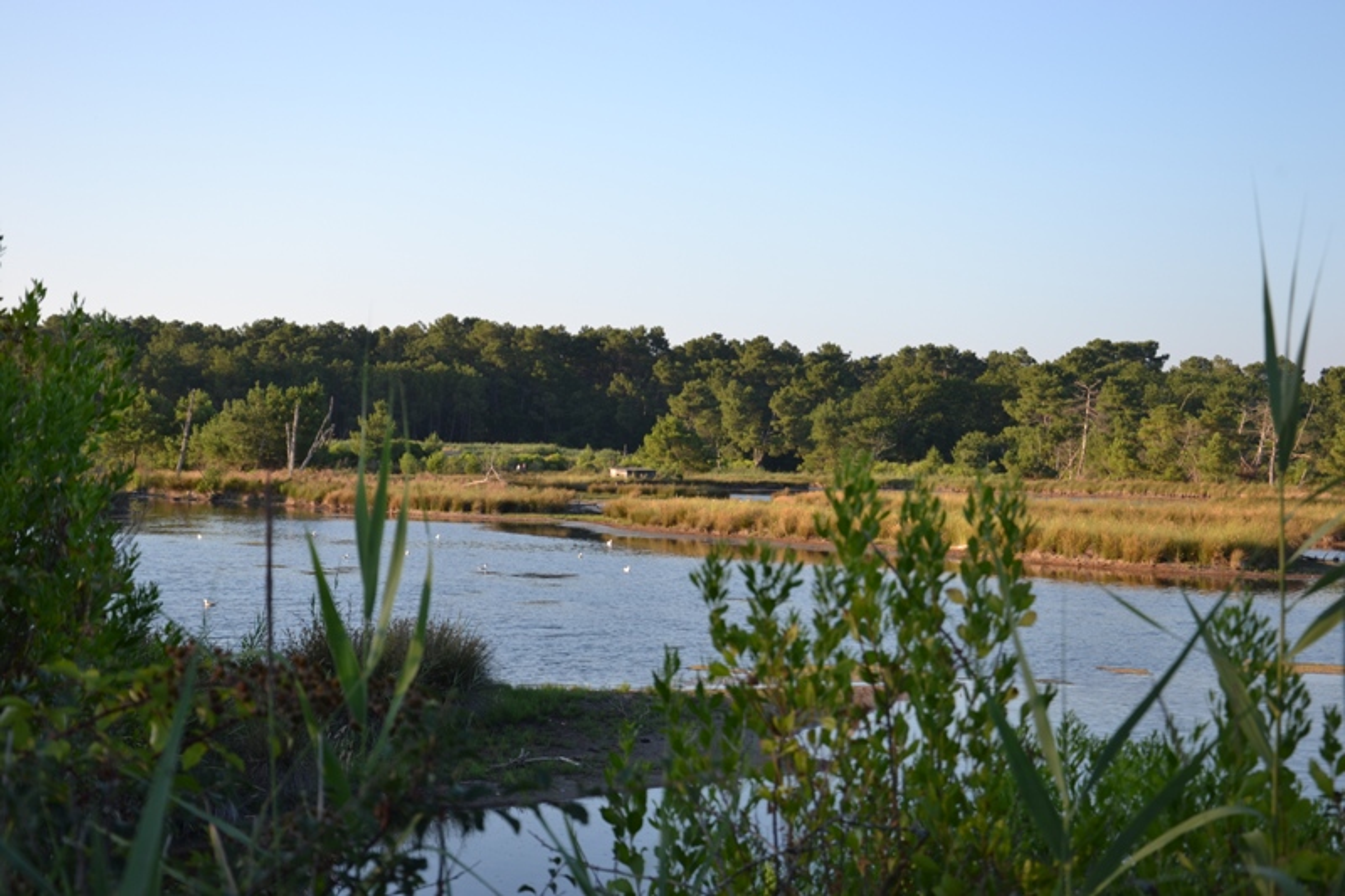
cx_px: 672
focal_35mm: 57
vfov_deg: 23.8
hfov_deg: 35.1
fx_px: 2129
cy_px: 448
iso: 100
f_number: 5.6
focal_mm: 38
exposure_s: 1/125
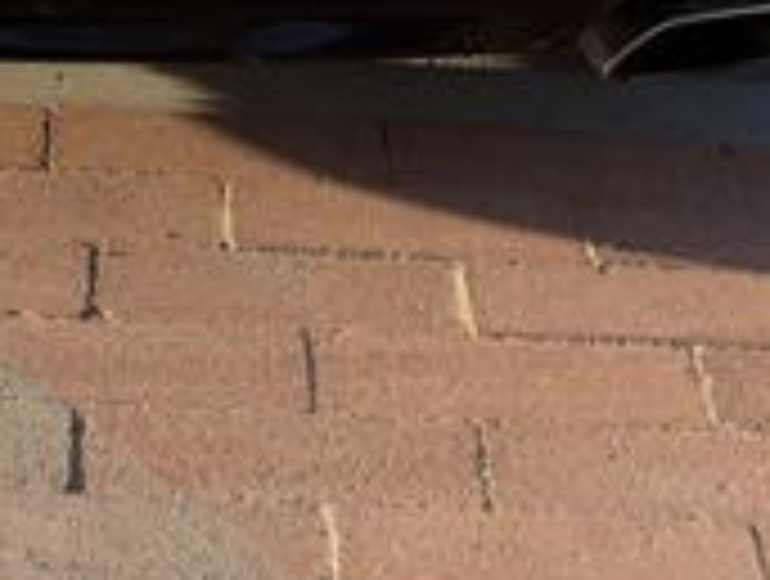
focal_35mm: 84
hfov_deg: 22.7
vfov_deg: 16.1
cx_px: 81
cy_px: -297
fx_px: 1872
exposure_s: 1/2169
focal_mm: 6.76
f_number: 1.78
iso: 80
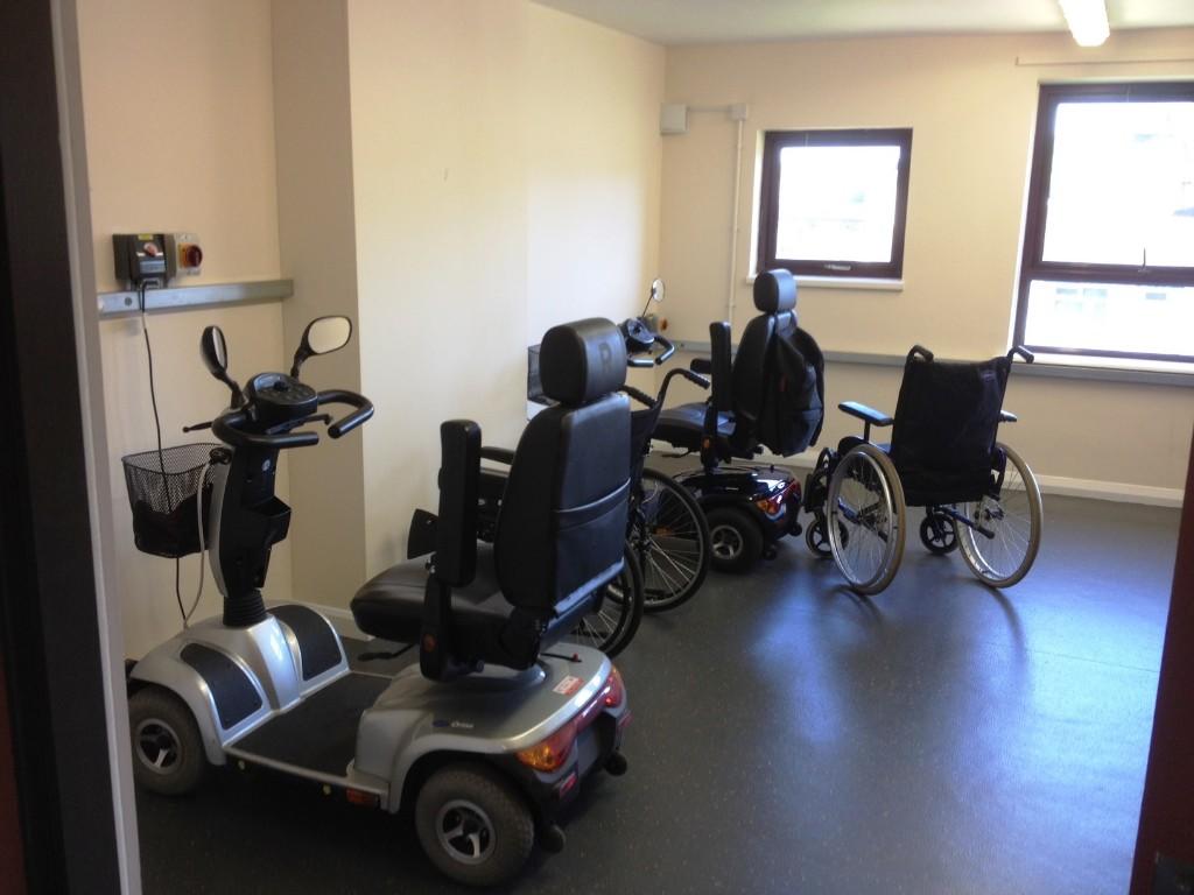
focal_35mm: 35
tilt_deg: -11.5
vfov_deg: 40.7
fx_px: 1207
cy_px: 448
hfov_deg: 52.6
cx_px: 597
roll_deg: -1.2
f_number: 2.4
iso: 50
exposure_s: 1/40
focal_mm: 4.28
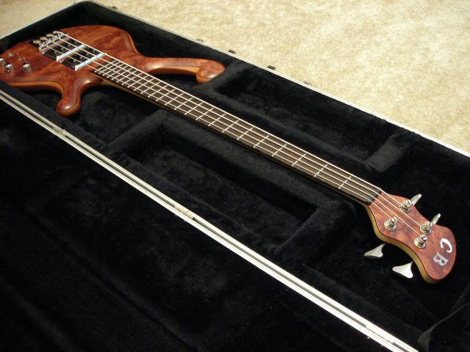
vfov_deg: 37.7
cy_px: 176
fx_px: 516
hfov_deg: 49.0
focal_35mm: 38
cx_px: 235
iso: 200
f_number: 3.2
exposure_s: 1.78
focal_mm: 6.3
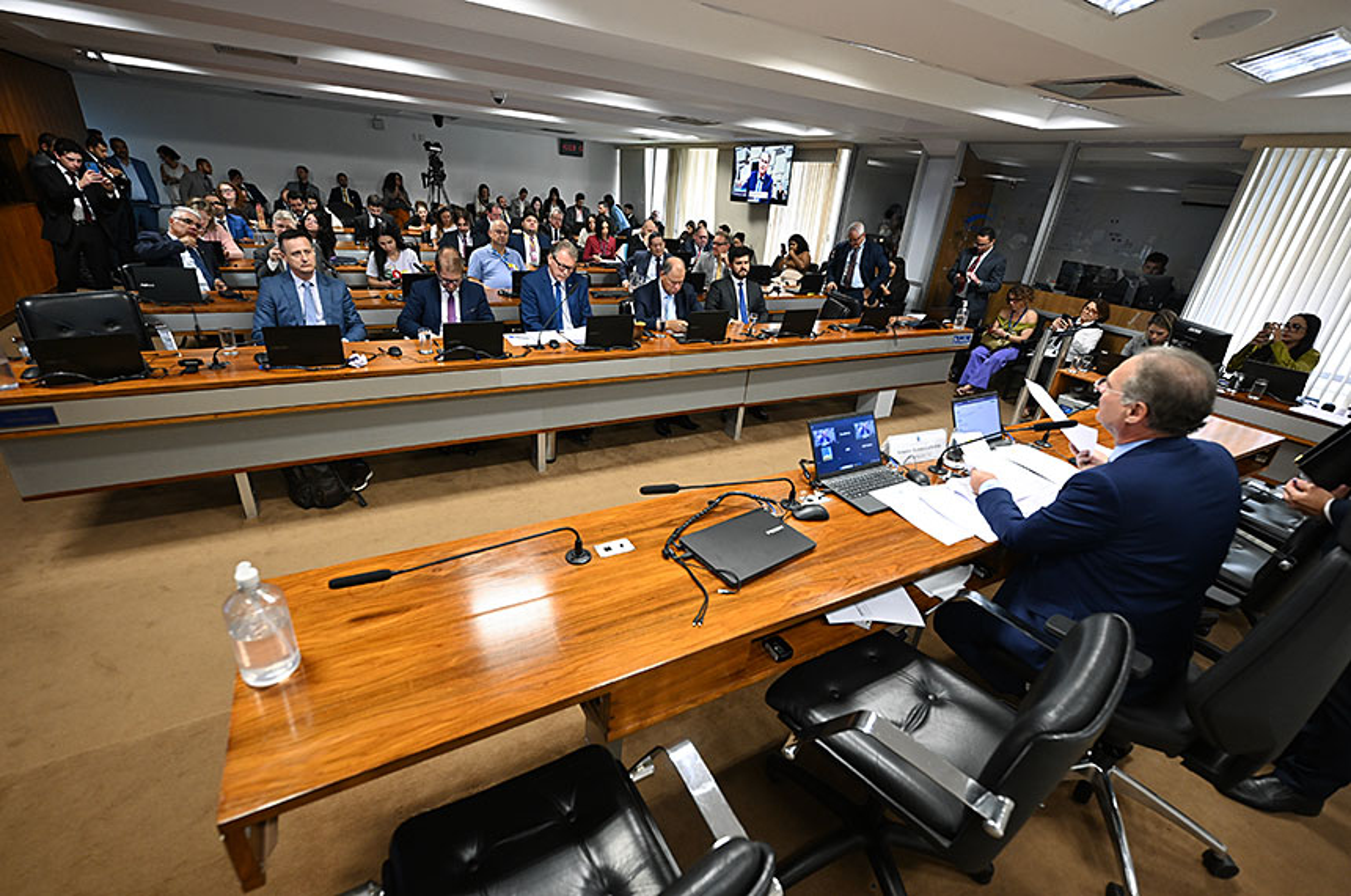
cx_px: 676
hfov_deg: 98.6
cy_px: 448
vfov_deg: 75.3
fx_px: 581
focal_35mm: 16
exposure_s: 1/100
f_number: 3.2
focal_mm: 15.5
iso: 1250
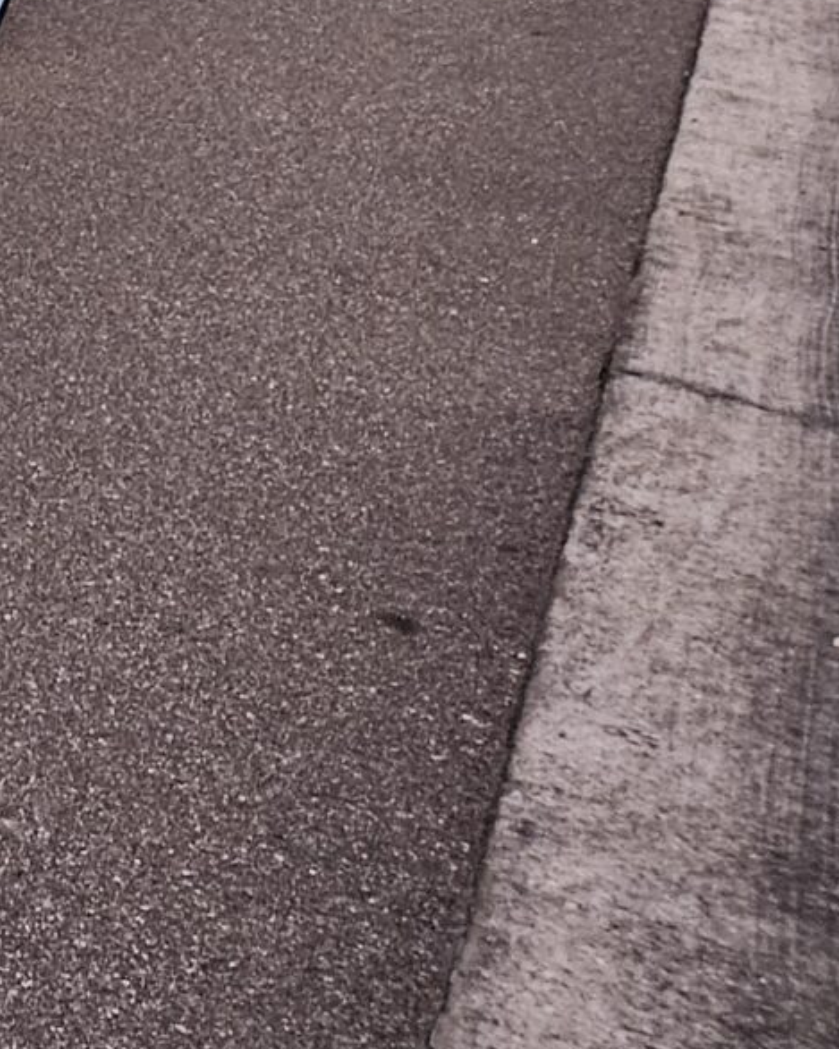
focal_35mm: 98
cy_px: 231
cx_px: -1408
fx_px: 3041
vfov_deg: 19.4
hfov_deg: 11.6
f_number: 1.8
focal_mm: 5.4
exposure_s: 1/24
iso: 1000
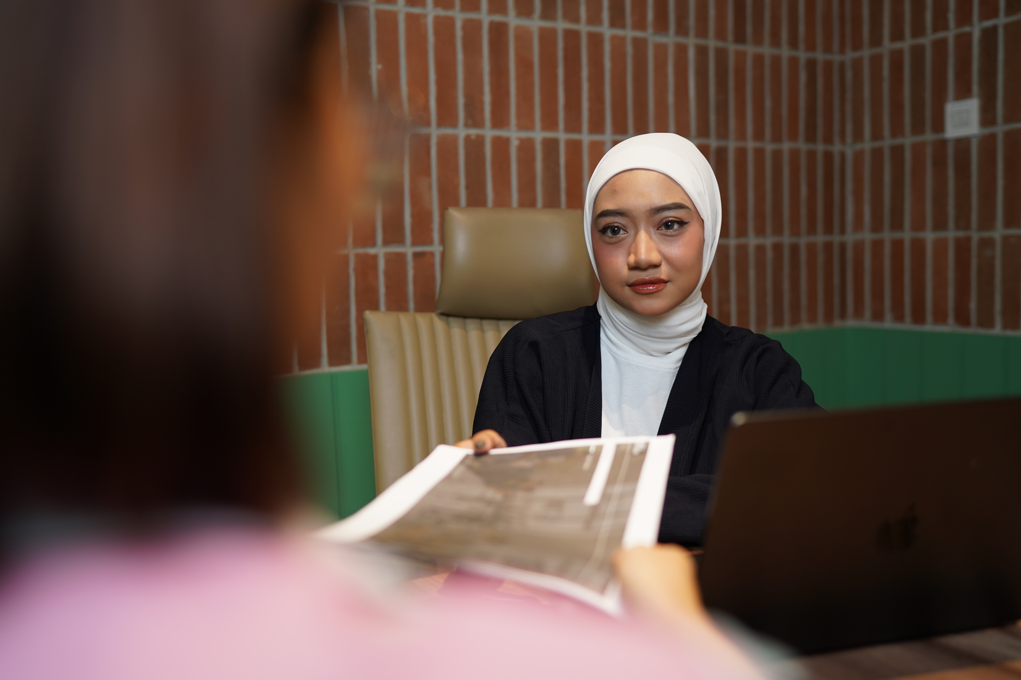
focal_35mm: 35
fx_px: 993
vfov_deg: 37.9
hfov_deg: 54.4
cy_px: 340
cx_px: 510
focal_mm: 35
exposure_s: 1/125
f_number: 2
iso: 250
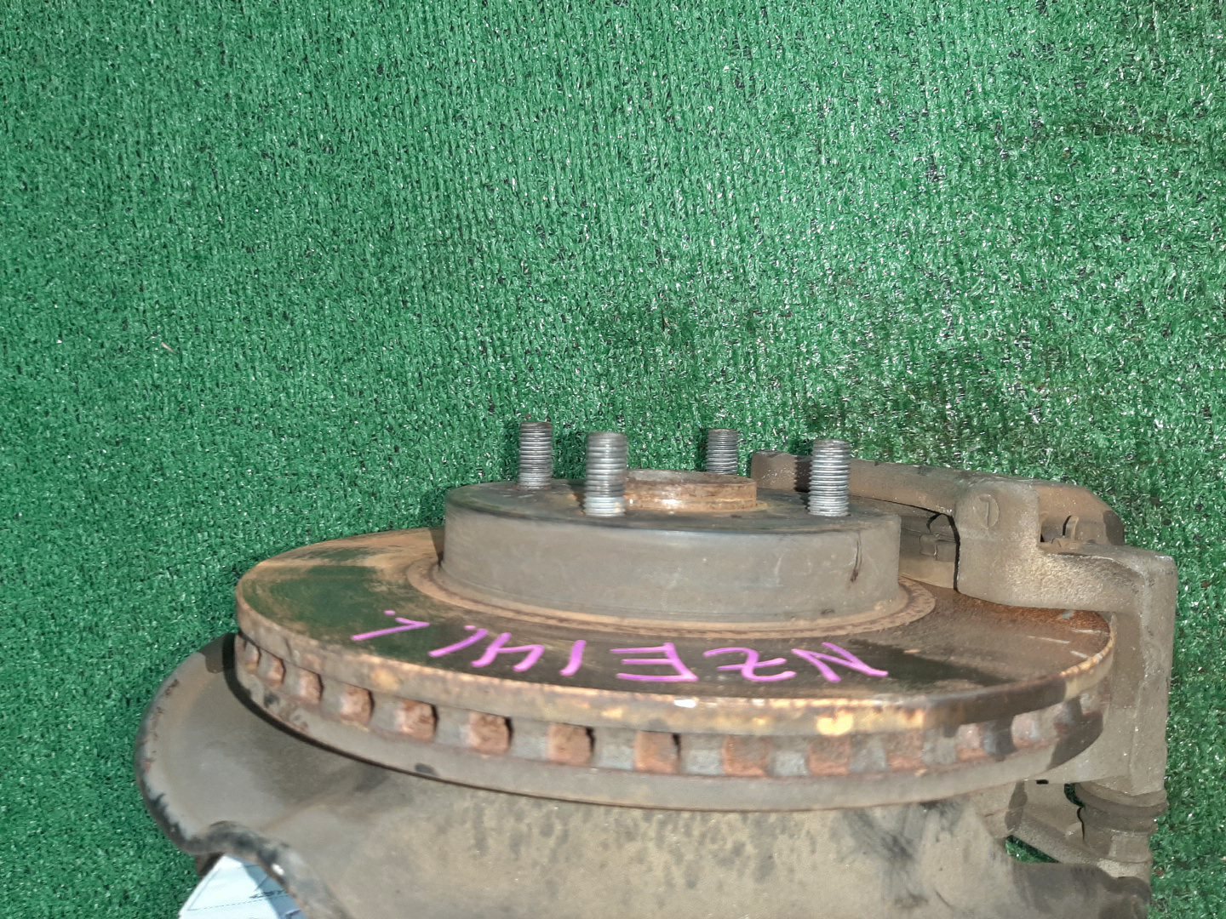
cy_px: 460
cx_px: 613
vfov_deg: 53.1
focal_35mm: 26
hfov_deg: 67.3
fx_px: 921
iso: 185
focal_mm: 3.93
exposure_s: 1/33
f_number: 1.7
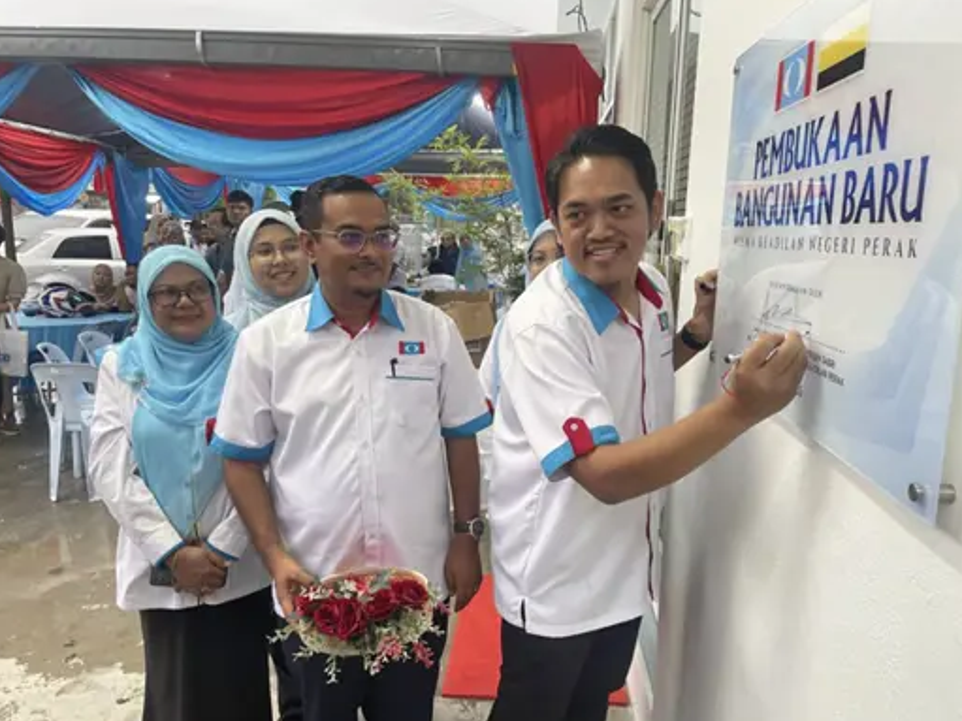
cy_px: 382
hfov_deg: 63.4
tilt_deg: -11.0
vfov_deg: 49.7
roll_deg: -2.0
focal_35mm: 28
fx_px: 778
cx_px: 508
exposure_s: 1/66
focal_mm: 4.2
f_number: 1.6
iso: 125
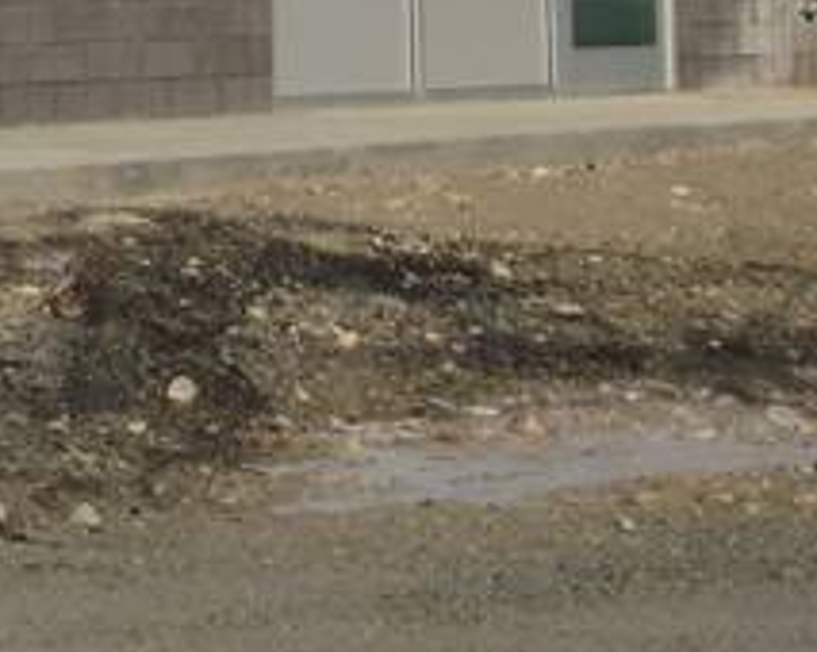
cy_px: -341
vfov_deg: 12.1
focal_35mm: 121
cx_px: -311
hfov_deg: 15.0
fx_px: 2923
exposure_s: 1/2463
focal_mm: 4.12
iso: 50
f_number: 2.4
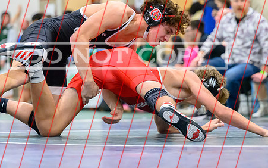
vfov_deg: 6.5
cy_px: 58
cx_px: 93
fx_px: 1468
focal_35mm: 201
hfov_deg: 10.4
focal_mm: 115
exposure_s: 1/640
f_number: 2.8
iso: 8000
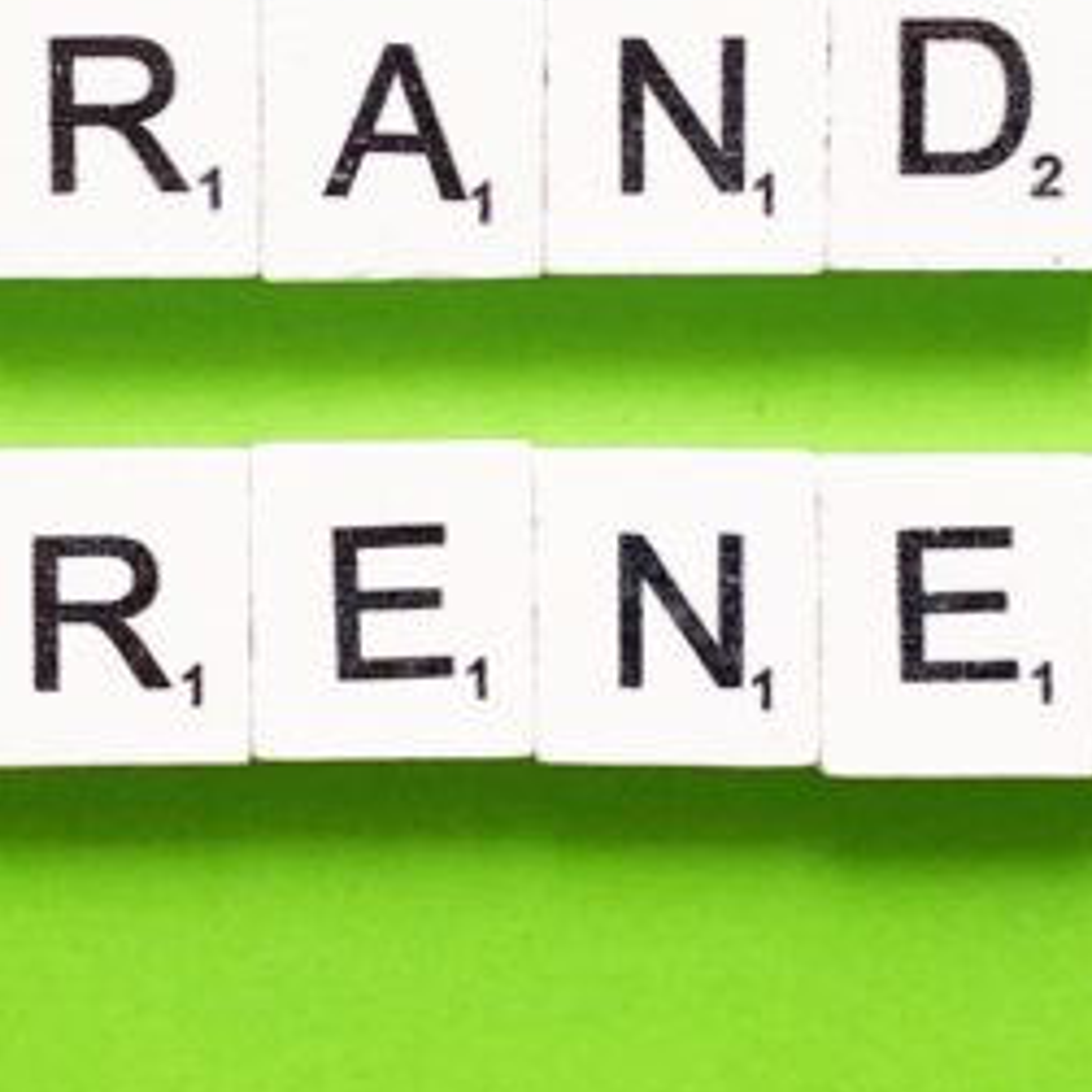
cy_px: 348
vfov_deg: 17.2
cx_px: 413
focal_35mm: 101
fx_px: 3605
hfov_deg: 17.2
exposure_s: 1/24
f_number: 1.8
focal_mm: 3.99
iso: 40
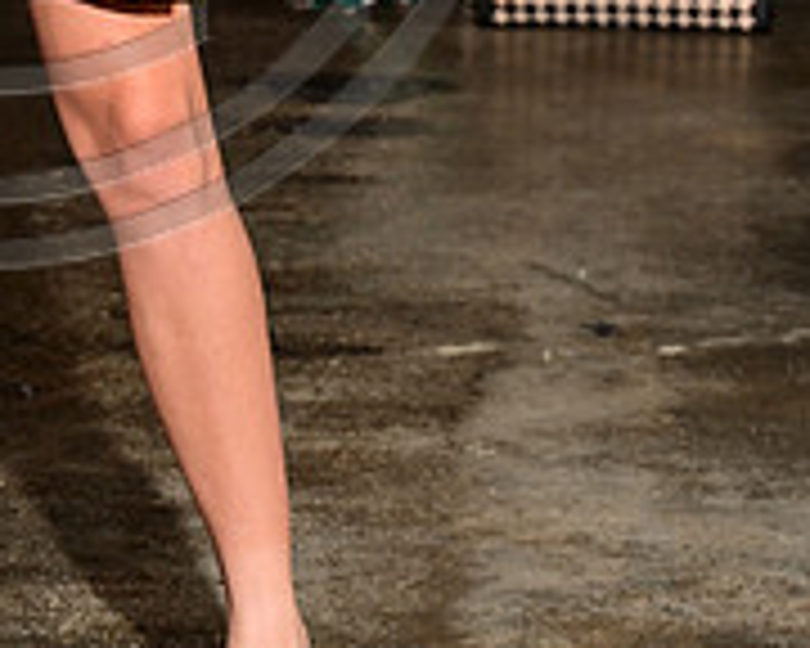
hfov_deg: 9.1
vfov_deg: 7.2
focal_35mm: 211
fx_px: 5058
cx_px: -40
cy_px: -320
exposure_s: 1/160
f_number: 6.3
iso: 1000
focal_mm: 70
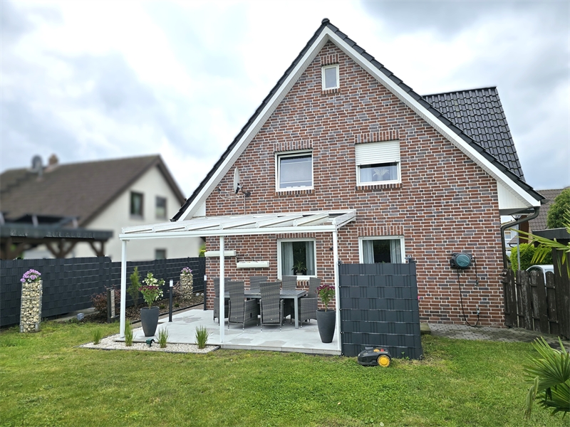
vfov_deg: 58.9
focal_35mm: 23
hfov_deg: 73.9
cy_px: 214
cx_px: 285
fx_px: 379
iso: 12
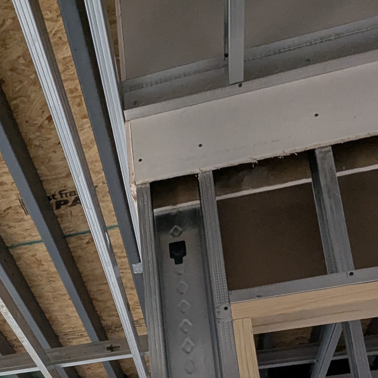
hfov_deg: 31.5
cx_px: 24
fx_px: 630
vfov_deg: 28.7
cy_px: 460
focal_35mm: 51
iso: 125
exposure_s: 1/102
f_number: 2.2
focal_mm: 2.35
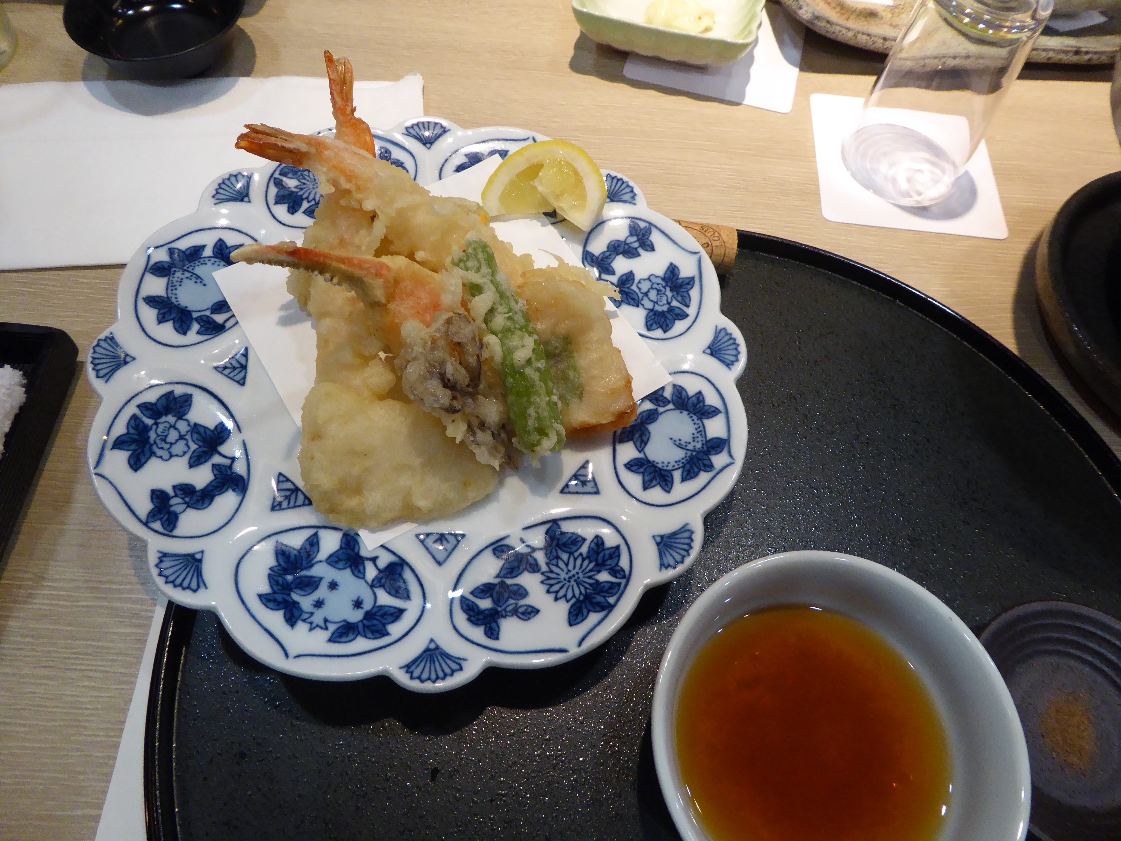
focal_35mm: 25
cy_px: 420
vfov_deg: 54.9
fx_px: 810
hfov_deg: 69.4
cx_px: 560
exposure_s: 1/25
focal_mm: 4.3
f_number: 3.3
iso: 400
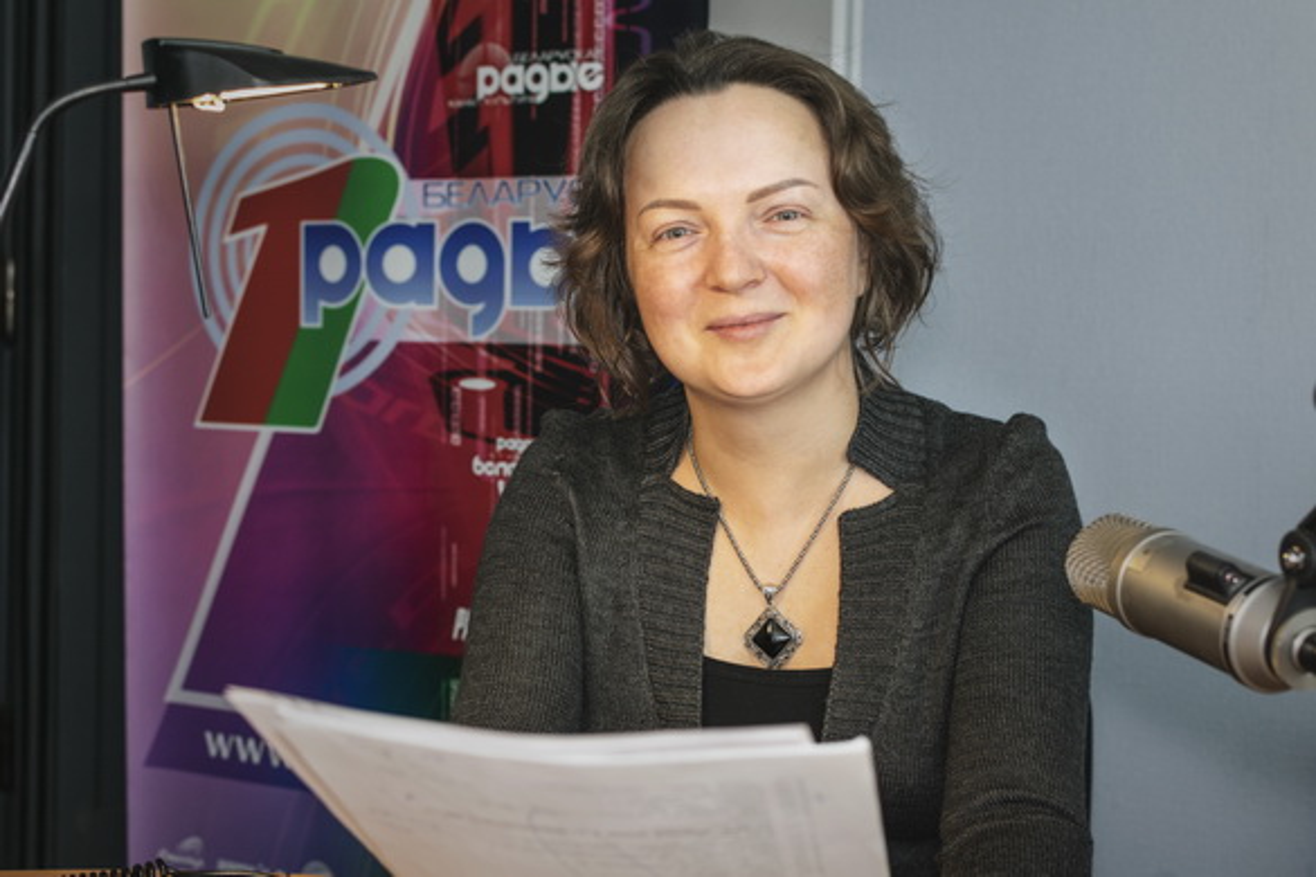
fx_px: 1919
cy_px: 438
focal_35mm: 52
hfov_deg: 37.9
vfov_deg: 25.8
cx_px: 658
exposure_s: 1/160
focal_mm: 35
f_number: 4.5
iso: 200
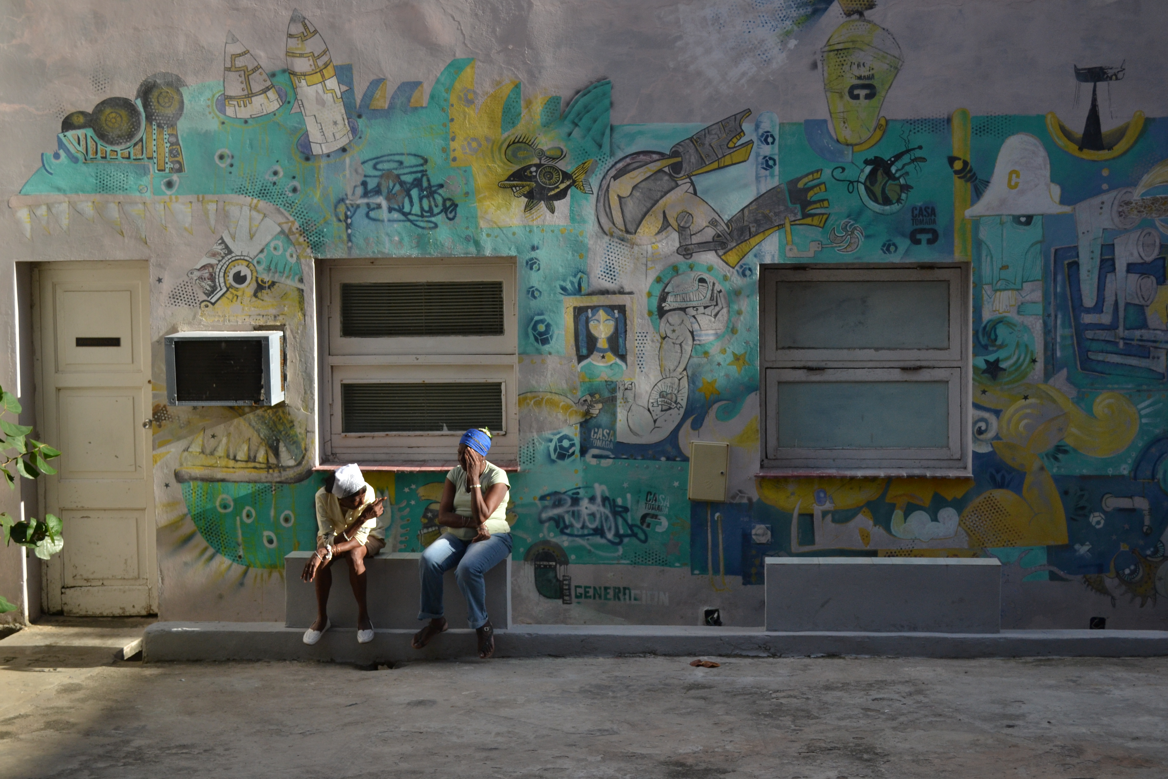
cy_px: 390
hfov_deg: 37.9
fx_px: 1703
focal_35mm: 52
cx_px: 584
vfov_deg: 25.8
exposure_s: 1/1000
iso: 400
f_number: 5
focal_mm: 35
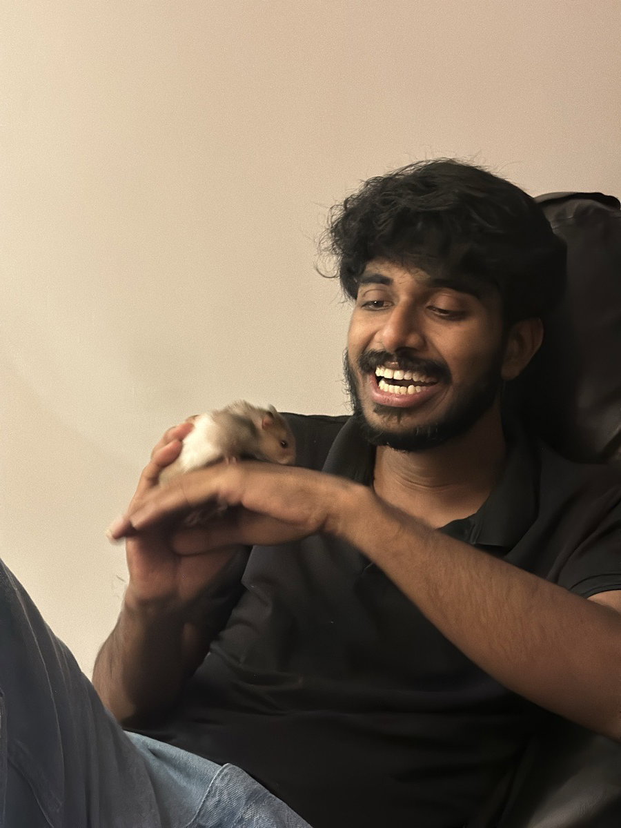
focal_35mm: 48
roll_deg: +4.1
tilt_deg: -4.5
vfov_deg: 39.7
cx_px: 310
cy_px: 414
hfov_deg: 30.3
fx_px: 1148
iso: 1000
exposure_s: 1/20
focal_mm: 6.86
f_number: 1.78
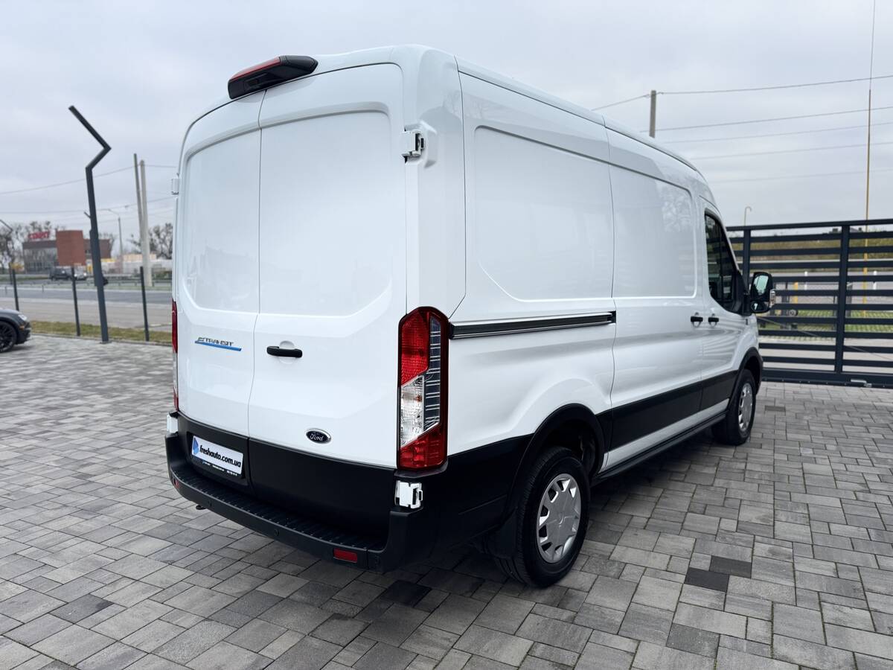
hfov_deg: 71.6
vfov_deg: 56.8
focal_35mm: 24
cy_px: 335
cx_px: 446
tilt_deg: -7.3
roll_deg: +1.4
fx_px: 619
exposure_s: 1/1869
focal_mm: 6.76
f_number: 1.78
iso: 80
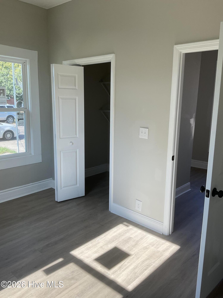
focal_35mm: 29
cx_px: 112
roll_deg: +0.1
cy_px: 149
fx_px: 249
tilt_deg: -8.5
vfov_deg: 61.7
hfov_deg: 48.2
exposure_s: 1/139
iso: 16
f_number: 1.8
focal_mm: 3
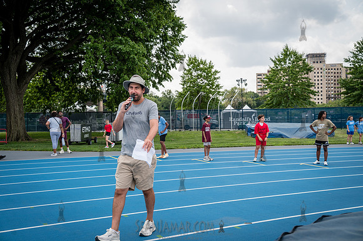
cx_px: 182
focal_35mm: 35
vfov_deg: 37.8
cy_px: 120
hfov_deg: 54.5
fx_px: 353
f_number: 5
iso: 100
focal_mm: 35
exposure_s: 1/320
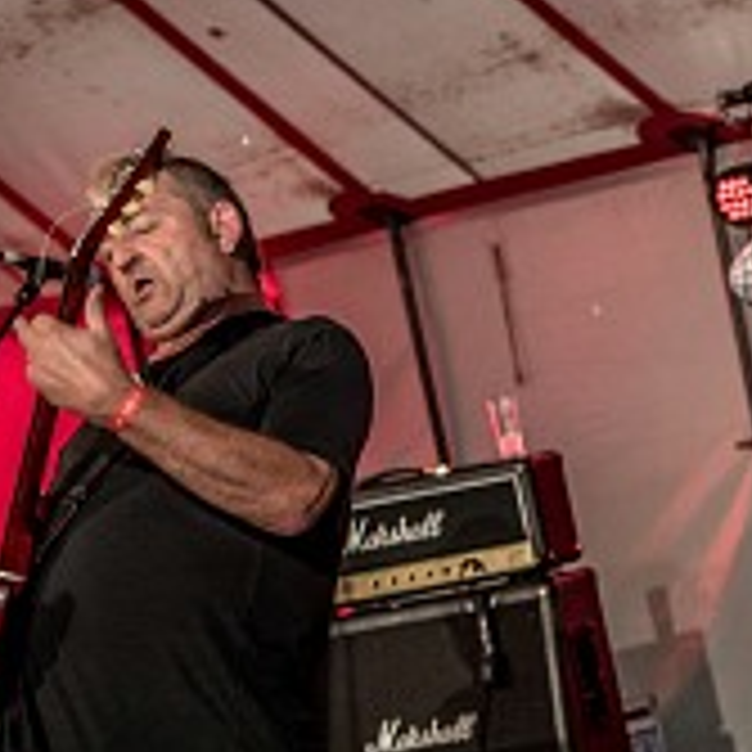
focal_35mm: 110
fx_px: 2704
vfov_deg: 15.8
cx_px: 1301
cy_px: 547
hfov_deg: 14.2
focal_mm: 30
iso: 640
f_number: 2.8
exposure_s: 1/100
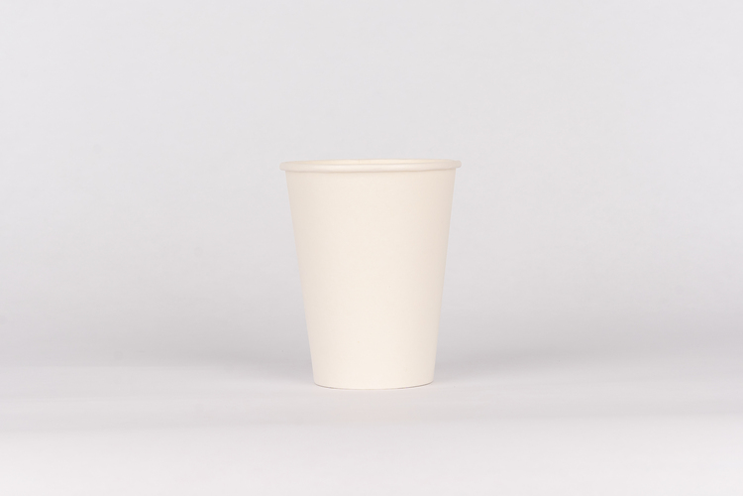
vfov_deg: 13.0
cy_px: 248
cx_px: 372
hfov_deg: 19.5
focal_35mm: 105
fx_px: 2167
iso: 320
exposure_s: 1/100
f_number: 10
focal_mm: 70
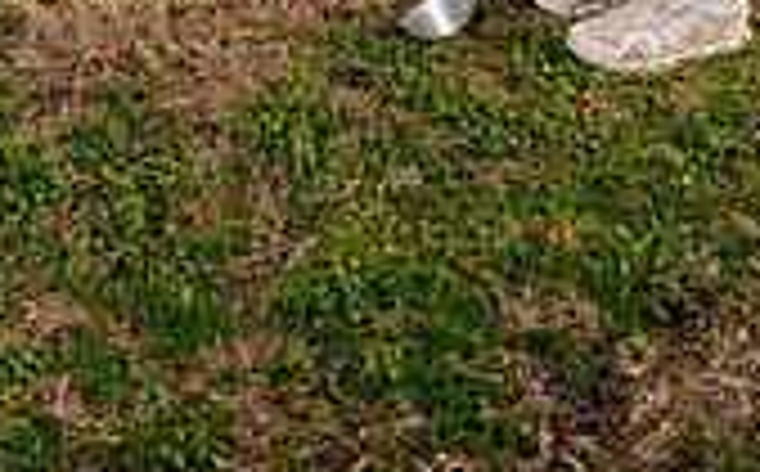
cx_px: 531
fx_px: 2192
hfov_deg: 19.6
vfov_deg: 11.0
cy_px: -530
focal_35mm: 106
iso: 100
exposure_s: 1/1000
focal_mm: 39
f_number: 4
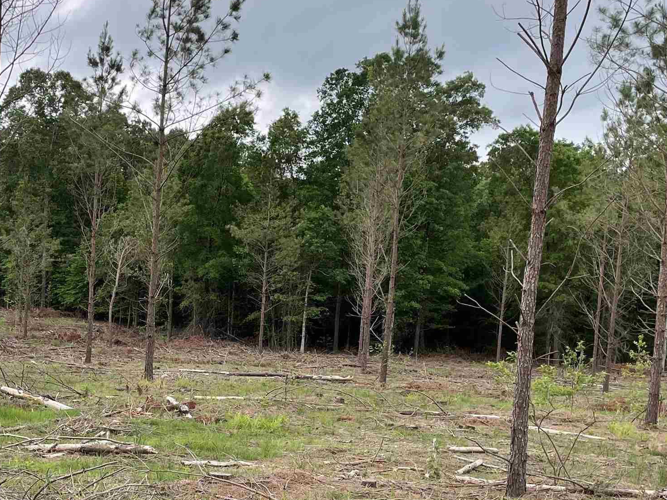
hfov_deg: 35.1
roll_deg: -2.9
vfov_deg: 26.6
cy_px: 383
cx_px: 211
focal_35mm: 54
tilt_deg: -5.5
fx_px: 1040
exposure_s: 1/540
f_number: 1.6
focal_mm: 4.2
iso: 32
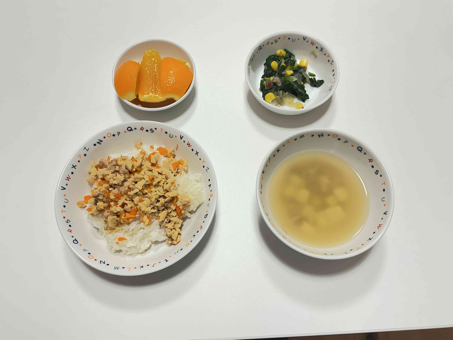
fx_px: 380
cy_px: 170
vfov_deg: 48.2
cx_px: 226
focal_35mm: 29
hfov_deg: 61.7
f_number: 1.8
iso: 40
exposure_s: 1/60
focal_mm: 3
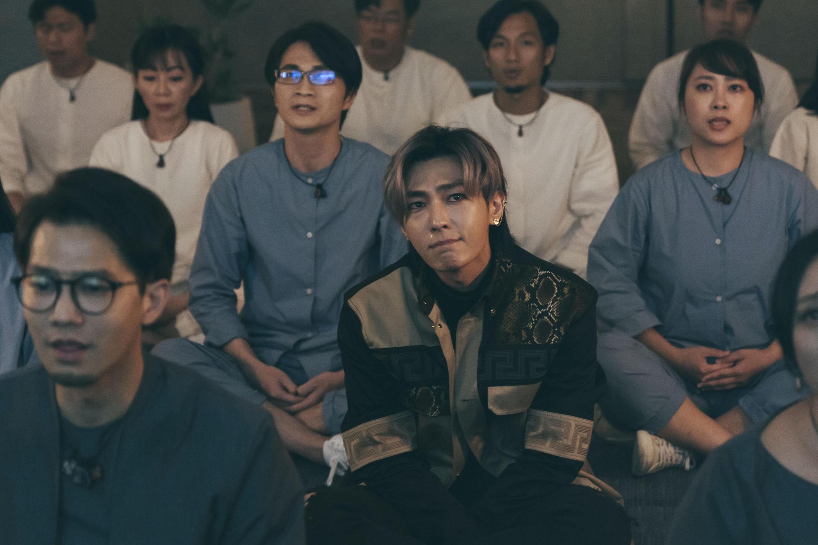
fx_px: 2385
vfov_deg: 13.0
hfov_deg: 19.5
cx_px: 409
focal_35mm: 105
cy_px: 272
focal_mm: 70
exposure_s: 1/60
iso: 2500
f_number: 2.8
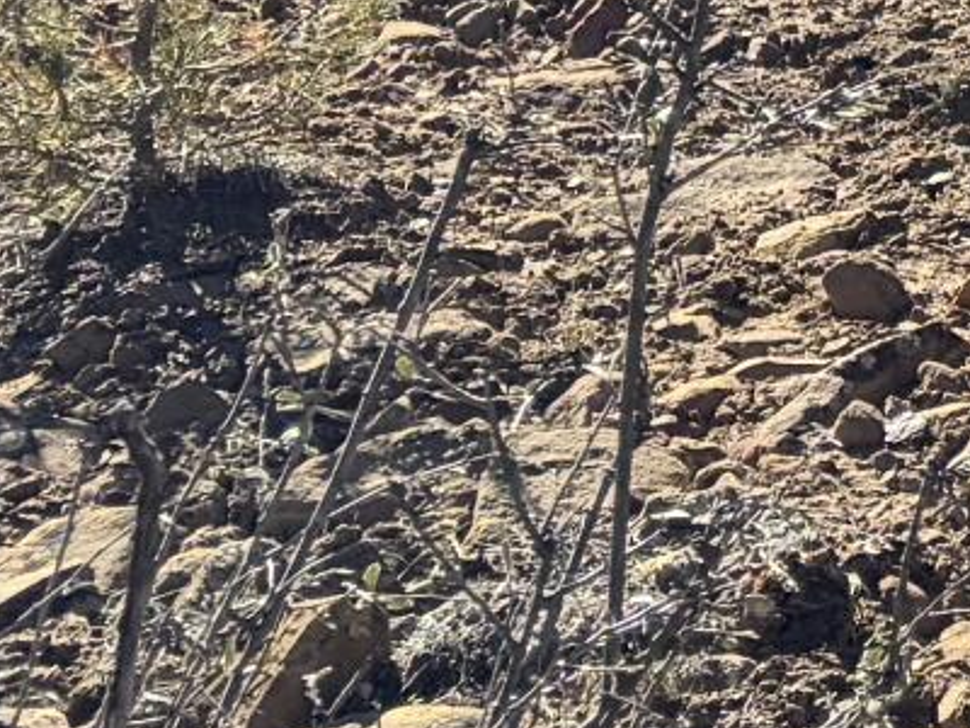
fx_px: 5044
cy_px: -1327
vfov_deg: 7.4
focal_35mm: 180
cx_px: 2425
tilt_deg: -7.8
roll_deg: -3.8
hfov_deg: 9.6
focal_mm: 6.76
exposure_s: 1/2415
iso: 80
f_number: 1.78
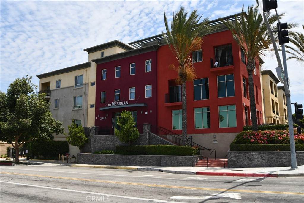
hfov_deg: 61.9
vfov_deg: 43.6
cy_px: 102
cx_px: 152
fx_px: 253
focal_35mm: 30
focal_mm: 20
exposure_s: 1/320
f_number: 9
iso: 100
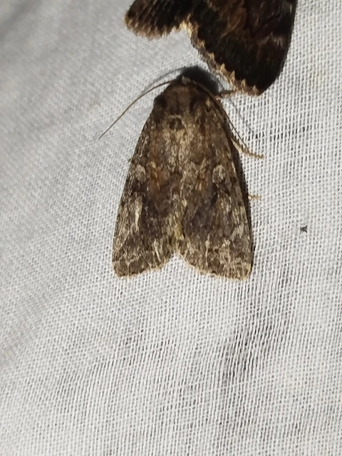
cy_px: 228
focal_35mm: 86
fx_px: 1133
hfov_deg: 17.2
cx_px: 171
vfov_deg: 22.8
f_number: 1.7
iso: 100
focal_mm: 5.31
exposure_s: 1/50
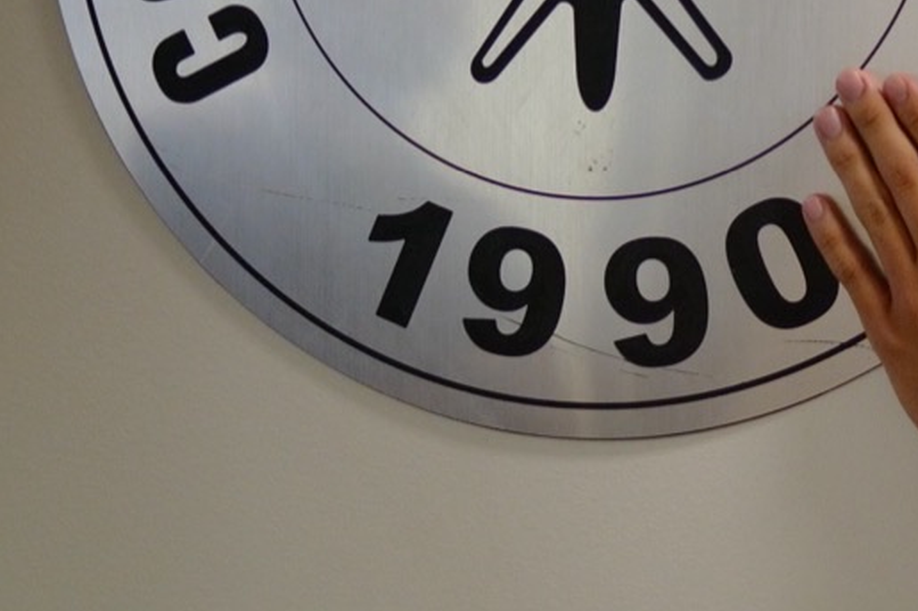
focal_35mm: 136
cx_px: 1283
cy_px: -53
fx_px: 3467
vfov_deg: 10.0
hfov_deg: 14.3
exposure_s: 1/1000
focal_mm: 35
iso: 6400
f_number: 2
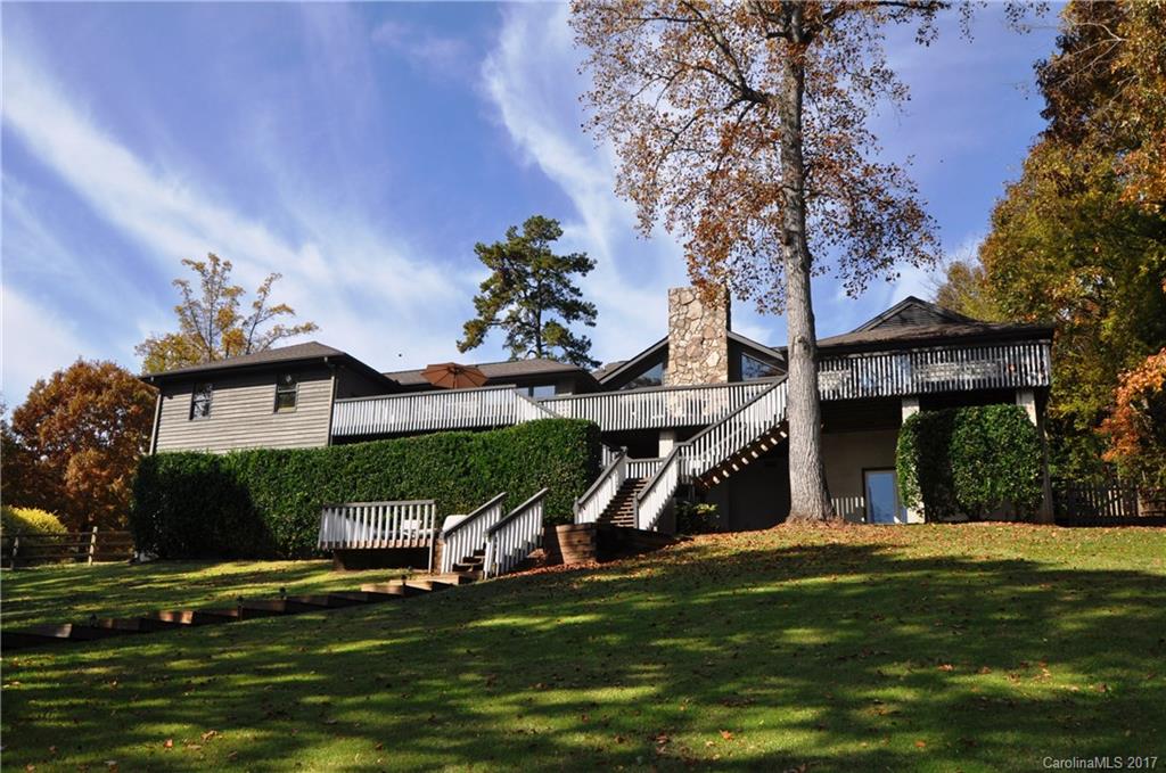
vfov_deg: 41.6
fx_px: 1018
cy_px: 386
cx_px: 583
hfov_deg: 59.6
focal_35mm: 32
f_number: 10
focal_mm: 21
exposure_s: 1/400
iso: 200
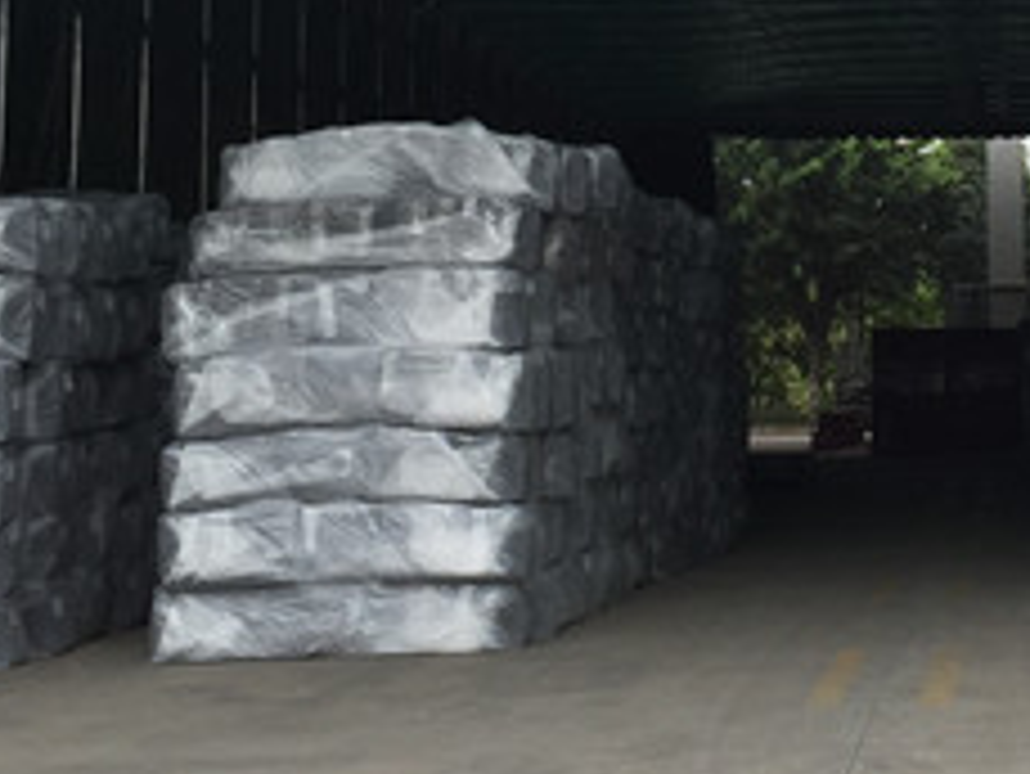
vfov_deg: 15.4
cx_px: 976
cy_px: 54
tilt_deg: +7.6
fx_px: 2828
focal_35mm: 95
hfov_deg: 20.1
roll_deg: -0.1
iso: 32
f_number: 2.2
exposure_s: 1/377
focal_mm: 4.15
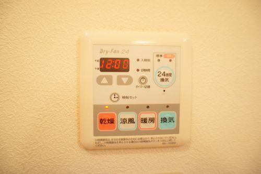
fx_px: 174
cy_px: 87
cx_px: 130
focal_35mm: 24
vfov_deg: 53.0
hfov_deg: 73.8
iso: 400
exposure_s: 1/30
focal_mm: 16
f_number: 2.8
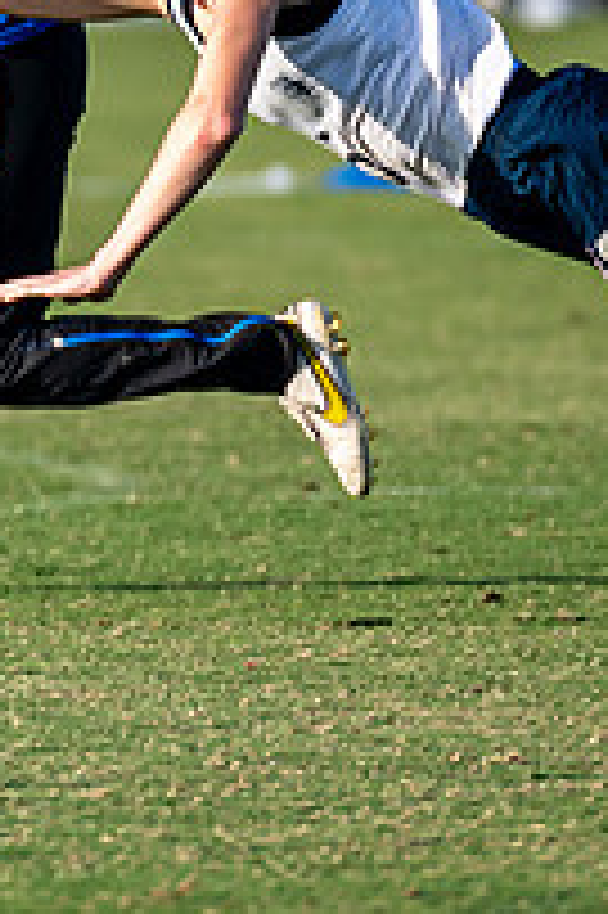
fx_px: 42376
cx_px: -308
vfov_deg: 1.2
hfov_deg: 0.8
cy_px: 108
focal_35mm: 1670
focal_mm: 300
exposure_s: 1/1600
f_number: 3.2
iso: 220
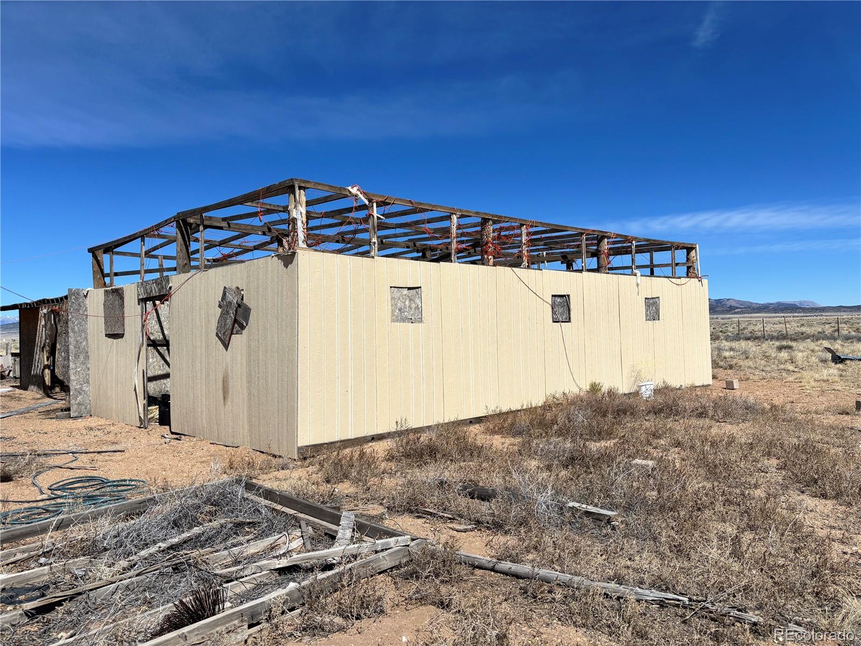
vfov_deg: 53.1
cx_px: 430
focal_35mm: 26
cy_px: 323
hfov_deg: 67.3
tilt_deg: -0.8
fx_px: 647
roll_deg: +1.7
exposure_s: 1/6329
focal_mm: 5.96
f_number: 1.6
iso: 50
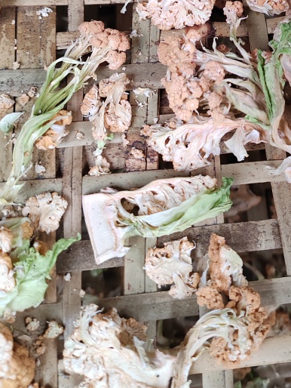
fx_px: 627
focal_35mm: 56
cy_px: 34
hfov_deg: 25.5
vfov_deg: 32.5
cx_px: 250
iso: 2000
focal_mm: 6.14
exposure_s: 1/100
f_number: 1.8
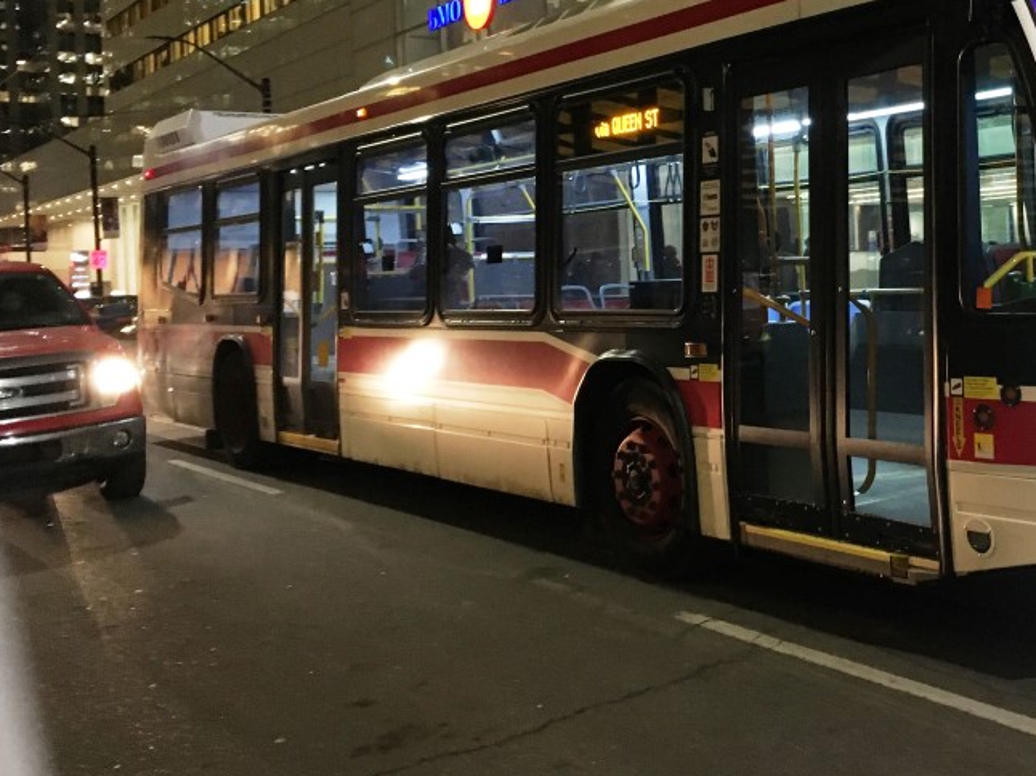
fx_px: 1376
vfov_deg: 31.2
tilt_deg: +0.2
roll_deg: +1.8
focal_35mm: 46
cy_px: 257
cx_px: 784
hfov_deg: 40.0
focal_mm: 4.15
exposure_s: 1/15
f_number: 2.2
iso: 200
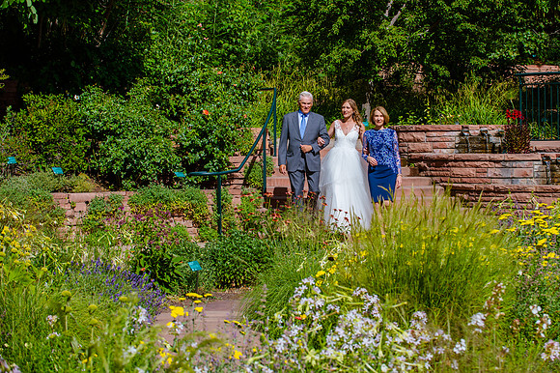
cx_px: 320
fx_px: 1530
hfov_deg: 20.7
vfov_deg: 13.9
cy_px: 160
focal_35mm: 98
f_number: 9
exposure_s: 1/640
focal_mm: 86
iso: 200
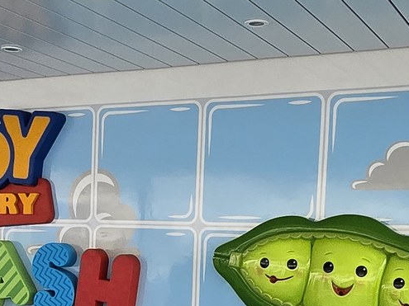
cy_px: 340
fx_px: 744
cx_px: 168
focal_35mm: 63
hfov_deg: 30.7
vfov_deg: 22.0
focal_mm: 2.2
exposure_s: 1/359
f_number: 2.2
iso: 200
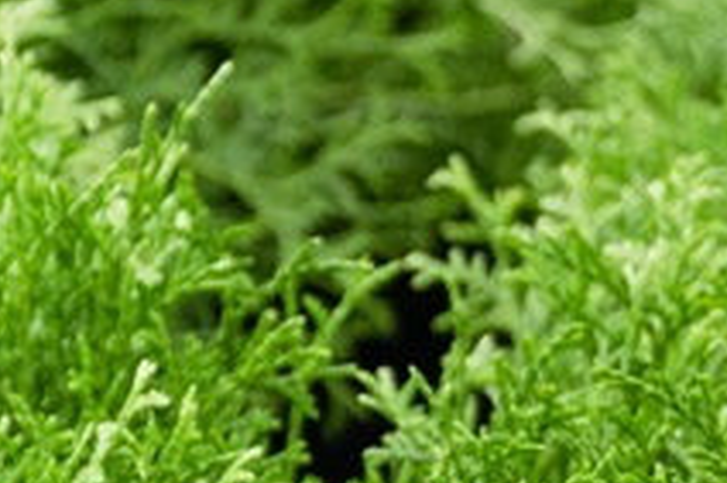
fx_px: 5004
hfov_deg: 7.7
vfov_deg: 5.5
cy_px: -29
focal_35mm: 248
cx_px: -1032
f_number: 4
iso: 640
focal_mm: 35
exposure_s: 1/125
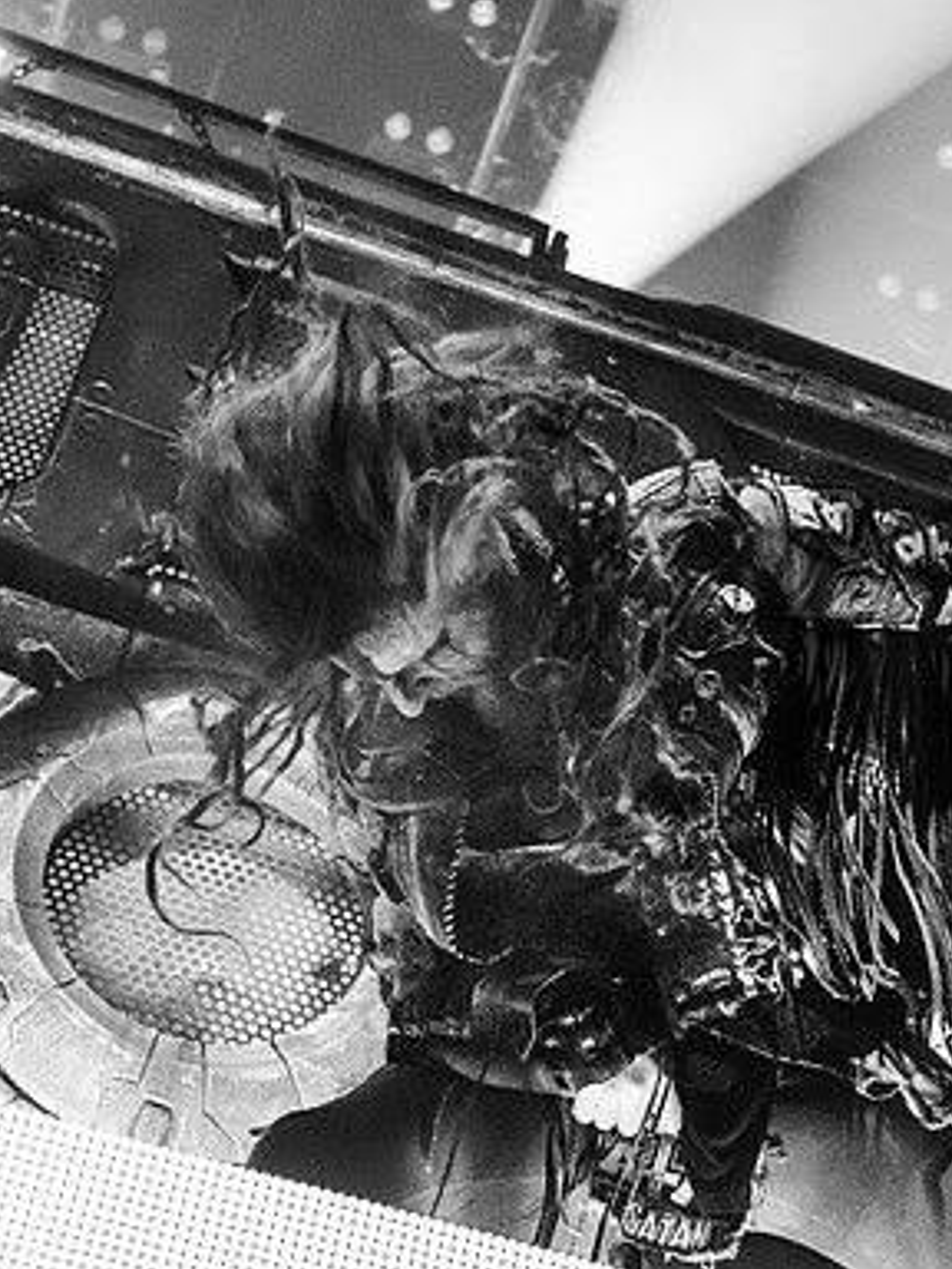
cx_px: 655
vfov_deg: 25.7
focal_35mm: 76
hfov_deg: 19.3
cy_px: 636
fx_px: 2787
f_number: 4
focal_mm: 45
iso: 3200
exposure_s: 1/400
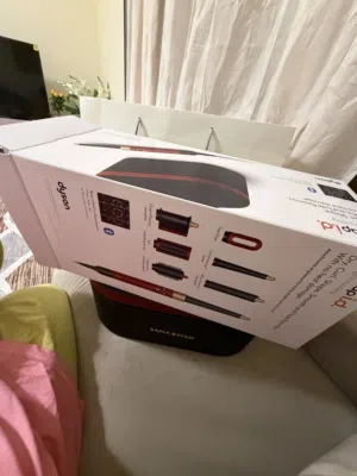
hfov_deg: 85.7
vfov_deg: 102.1
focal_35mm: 14
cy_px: 238
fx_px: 193
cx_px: 178
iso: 800
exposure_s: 1/50
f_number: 2.2
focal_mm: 2.22
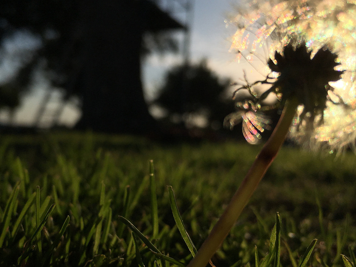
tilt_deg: -4.3
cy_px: 173
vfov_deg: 35.7
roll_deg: -5.1
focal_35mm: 40
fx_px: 411
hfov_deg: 46.6
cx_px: 146
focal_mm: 4.15
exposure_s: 1/9615
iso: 25
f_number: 2.2
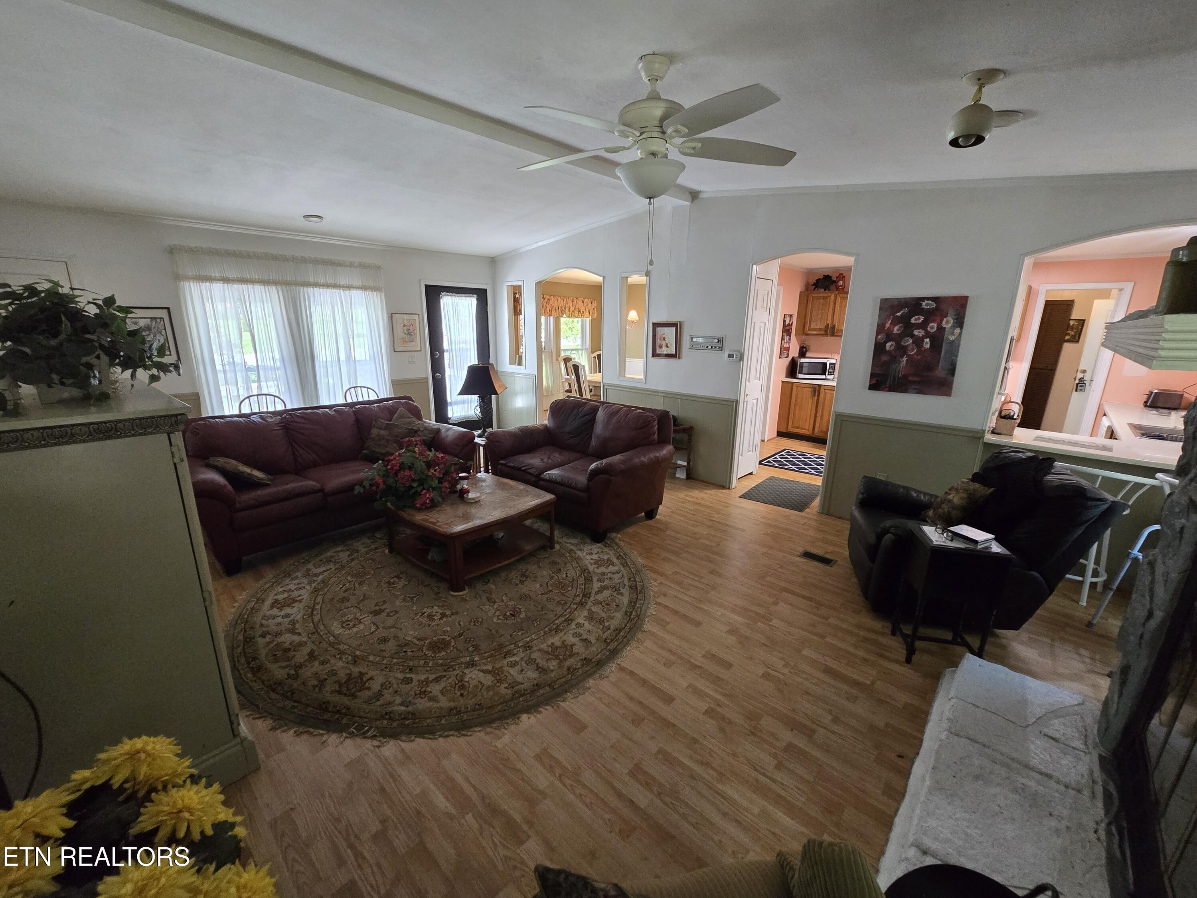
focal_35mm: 13
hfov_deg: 106.2
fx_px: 450
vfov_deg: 89.9
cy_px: 449
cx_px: 598
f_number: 2.2
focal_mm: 2.2
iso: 500
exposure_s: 1/60
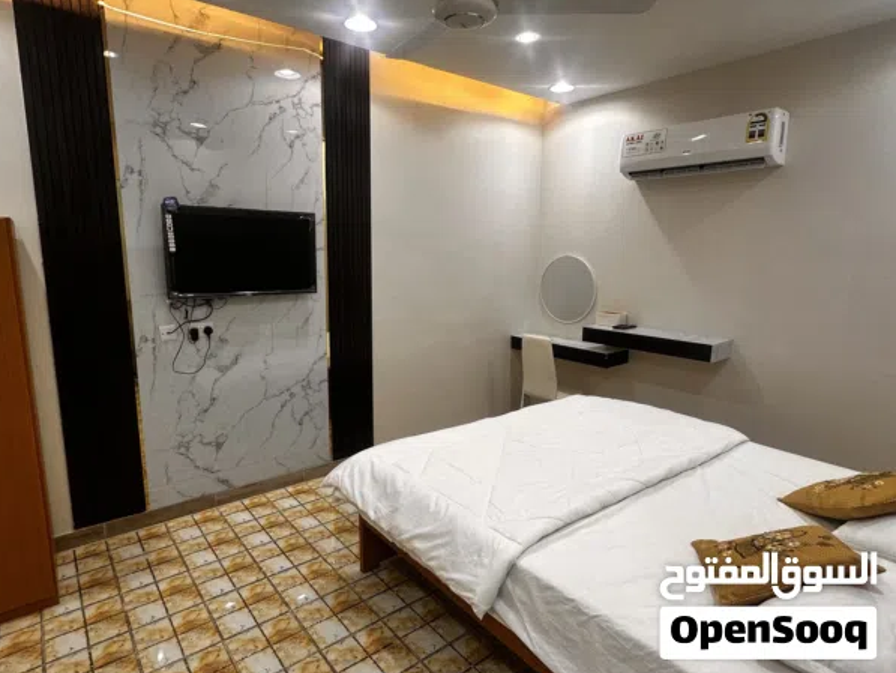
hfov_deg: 98.1
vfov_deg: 81.8
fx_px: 388
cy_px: 335
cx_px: 434
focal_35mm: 15
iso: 80
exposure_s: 1/100
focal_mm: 2.22
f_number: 2.2
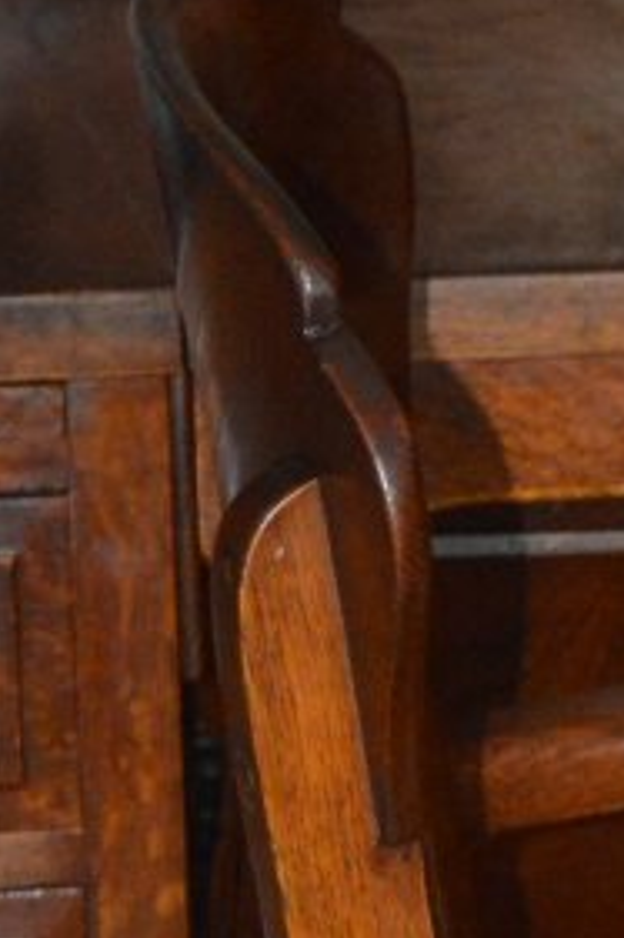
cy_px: 1779
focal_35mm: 243
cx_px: 1034
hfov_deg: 5.6
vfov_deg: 8.1
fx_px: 6325
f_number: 4.8
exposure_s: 1/60
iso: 3200
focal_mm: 38
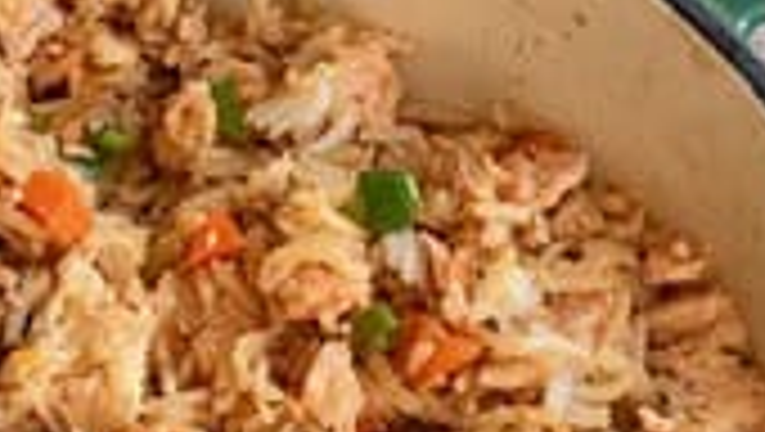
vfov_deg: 6.1
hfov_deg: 10.8
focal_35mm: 197
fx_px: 4000
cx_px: -40
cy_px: 639
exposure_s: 1/181
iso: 64
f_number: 1.8
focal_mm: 6.8
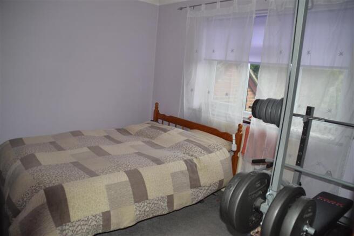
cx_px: 177
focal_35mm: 27
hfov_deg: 67.4
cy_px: 118
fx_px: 265
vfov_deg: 47.9
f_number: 3.5
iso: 800
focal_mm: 18
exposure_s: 1/200
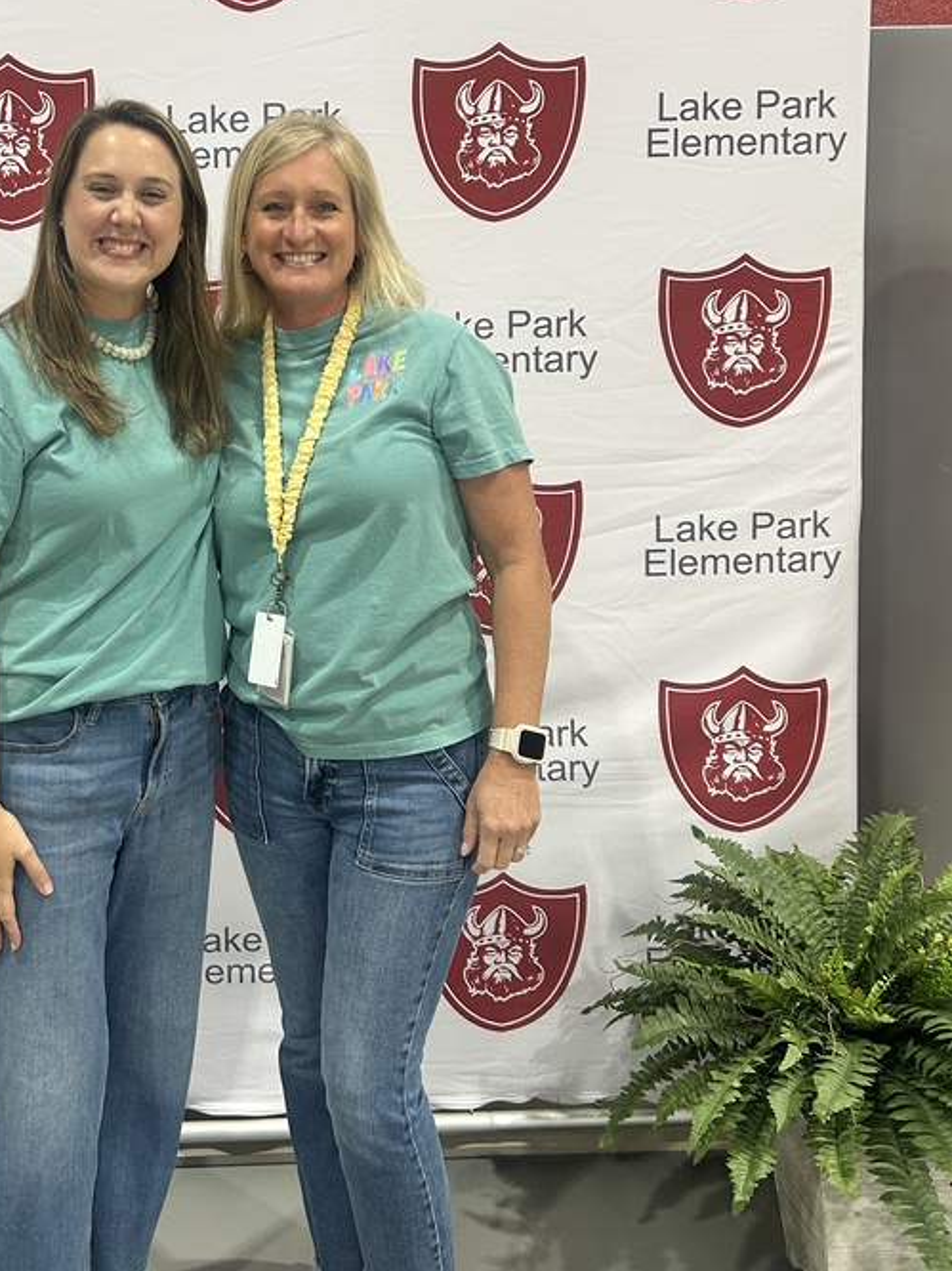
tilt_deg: -4.2
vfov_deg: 46.0
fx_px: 1468
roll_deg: +0.5
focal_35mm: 40
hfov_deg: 35.2
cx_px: 252
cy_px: 418
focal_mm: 5.7
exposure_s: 1/120
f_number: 1.5
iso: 100
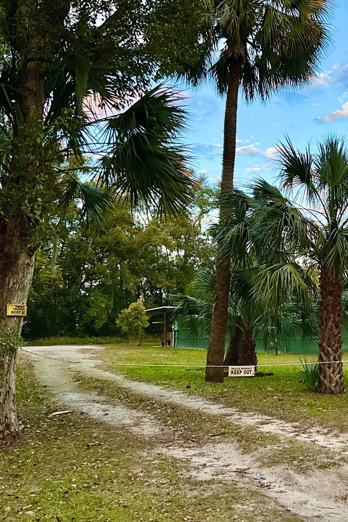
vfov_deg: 47.4
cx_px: 303
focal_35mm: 41
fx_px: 594
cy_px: 259
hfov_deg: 31.3
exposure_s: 1/194
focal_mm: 3
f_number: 1.8
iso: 20
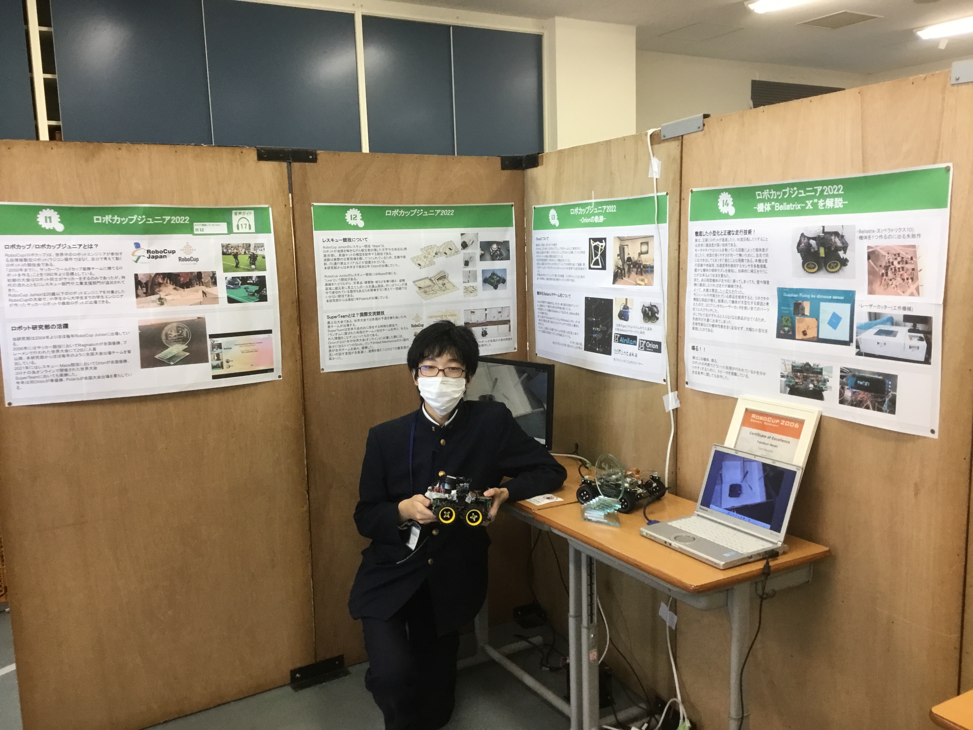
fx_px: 871
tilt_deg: -6.9
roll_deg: +0.8
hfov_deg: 58.4
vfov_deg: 45.4
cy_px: 365
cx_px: 486
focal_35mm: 31
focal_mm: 3.3
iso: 40
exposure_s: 1/30
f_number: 2.4
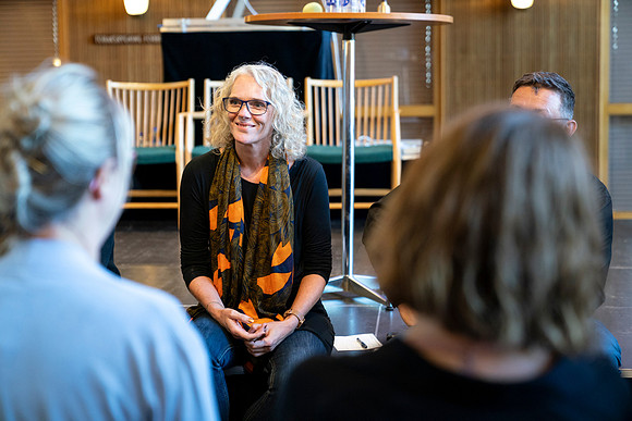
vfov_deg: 19.5
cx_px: 316
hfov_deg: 28.8
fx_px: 1229
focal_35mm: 70
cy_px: 210
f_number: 2.8
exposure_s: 1/250
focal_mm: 70
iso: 2500
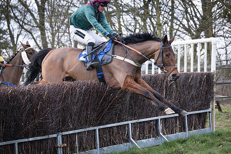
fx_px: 834
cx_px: 137
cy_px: 95
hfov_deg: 15.8
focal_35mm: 130
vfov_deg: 10.5
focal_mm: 70
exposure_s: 1/1600
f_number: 2.8
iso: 400
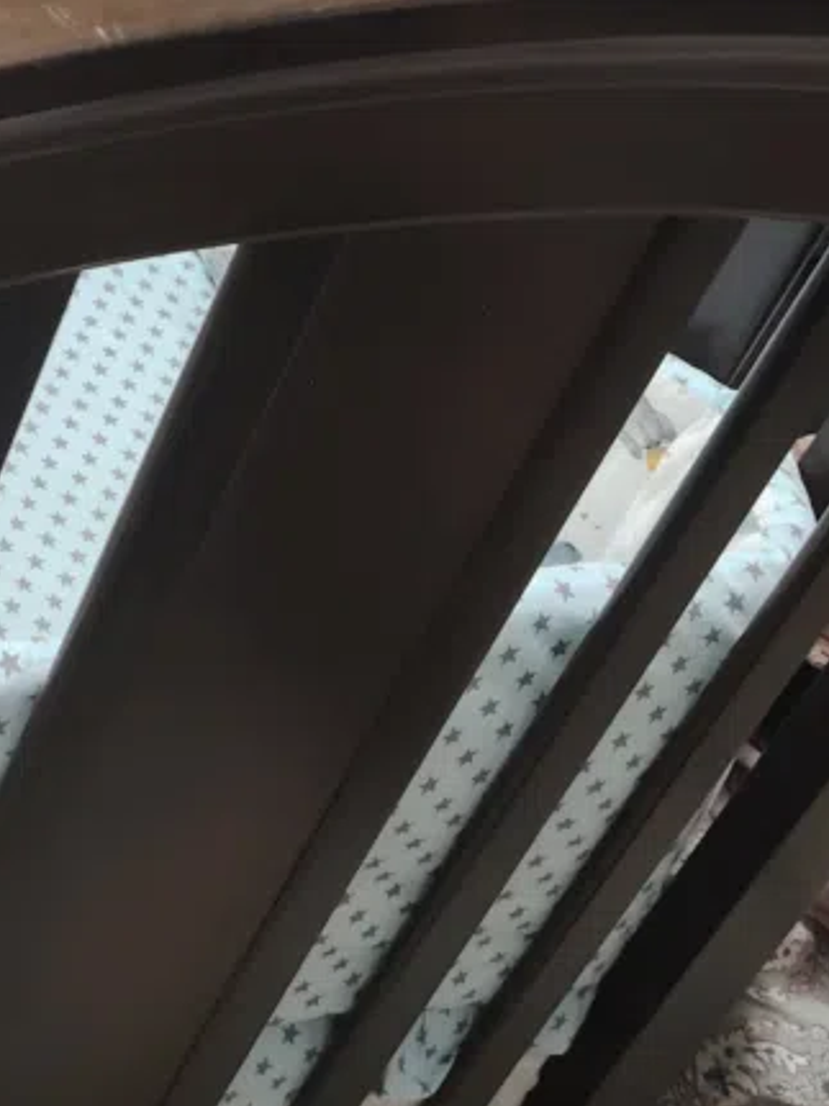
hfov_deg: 18.5
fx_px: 2428
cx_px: -113
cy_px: 65
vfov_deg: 24.7
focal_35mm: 76
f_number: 1.75
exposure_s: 1/33.3
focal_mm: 5.25
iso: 1950
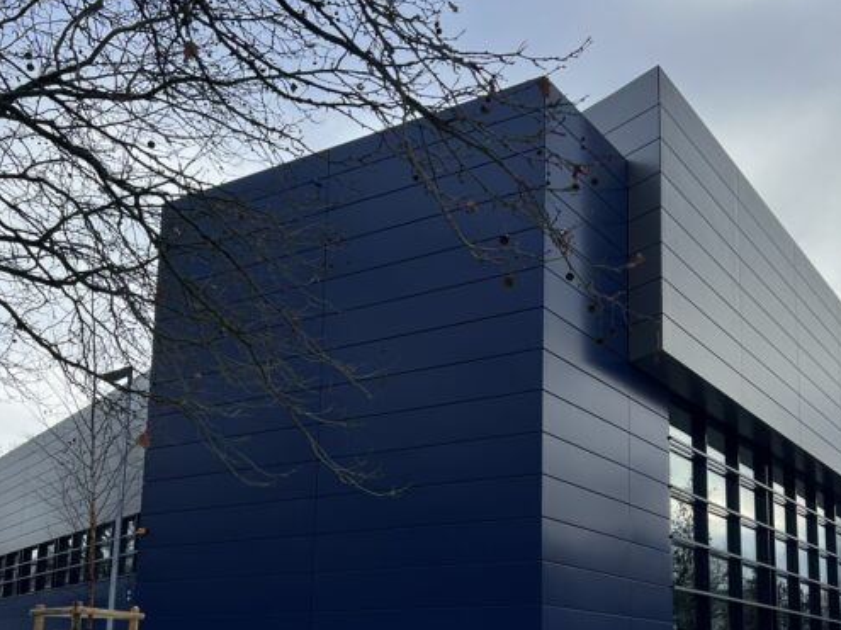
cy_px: 494
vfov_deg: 33.4
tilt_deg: +9.4
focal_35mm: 42
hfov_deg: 44.7
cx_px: 483
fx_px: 1020
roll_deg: +0.0
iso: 50
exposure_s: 1/1575
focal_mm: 5.7
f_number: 1.5
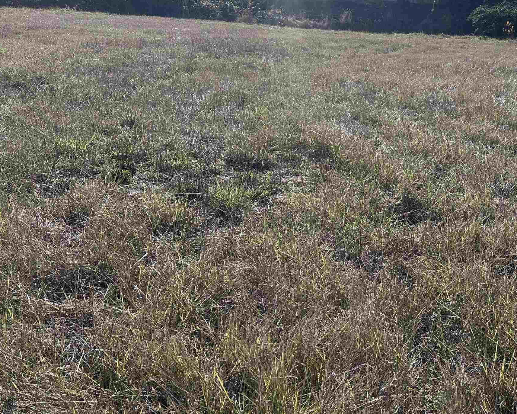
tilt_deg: -10.8
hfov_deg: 41.7
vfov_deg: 35.6
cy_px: 178
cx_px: 422
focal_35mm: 42
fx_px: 643
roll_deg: +0.0
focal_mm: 6.86
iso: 80
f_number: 1.78
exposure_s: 1/4762
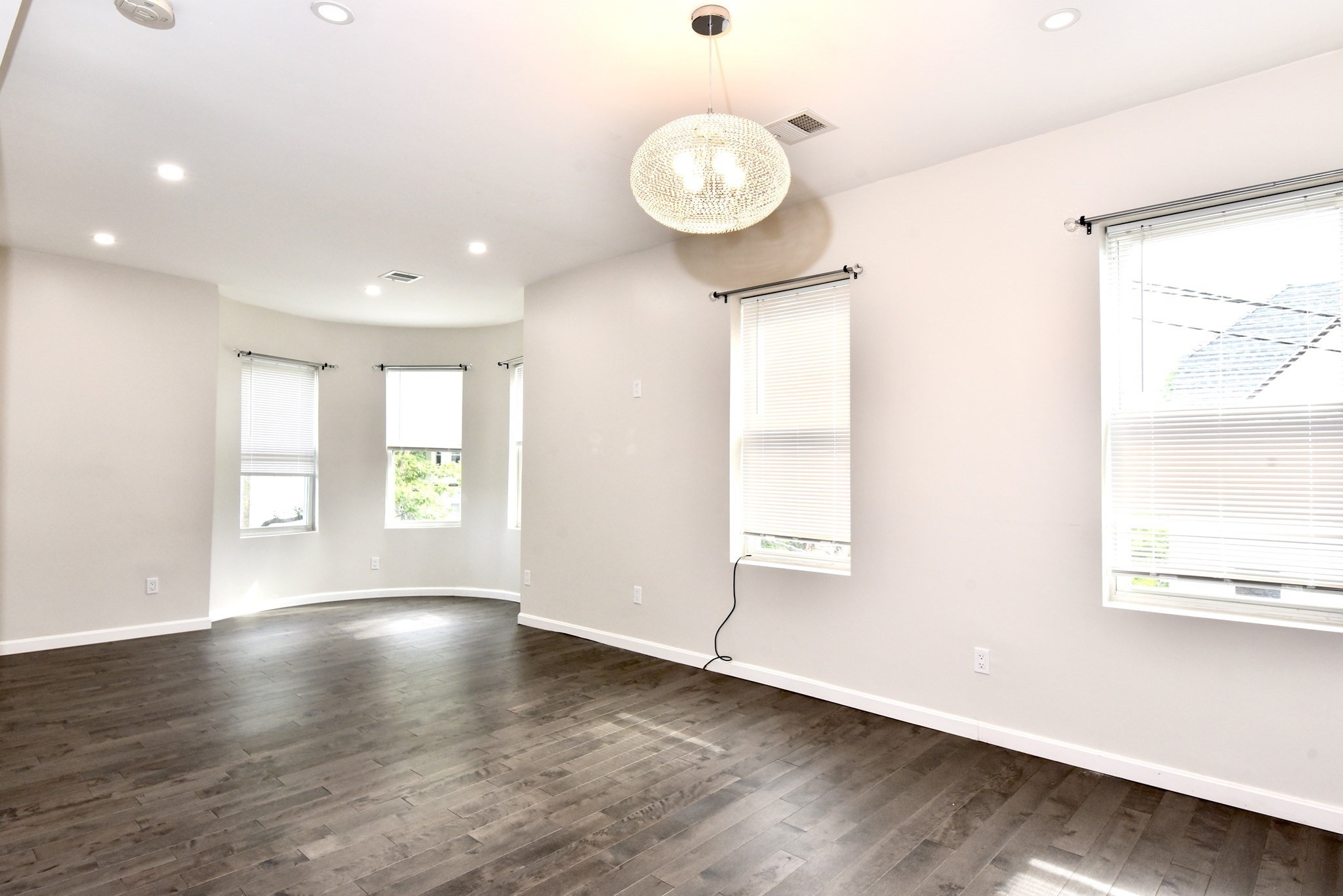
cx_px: 672
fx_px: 709
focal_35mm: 19
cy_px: 448
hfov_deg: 86.9
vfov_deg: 64.6
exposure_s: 1/80
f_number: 9
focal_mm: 19
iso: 800
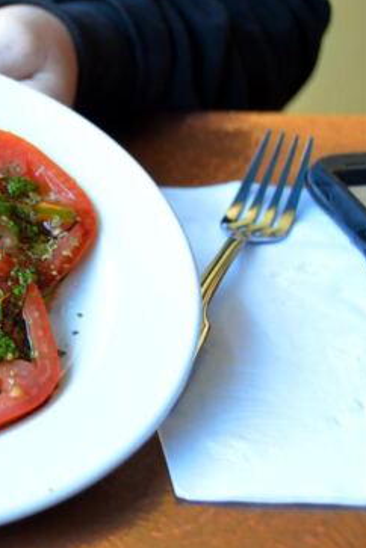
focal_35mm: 95
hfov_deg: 13.8
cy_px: 254
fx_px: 1449
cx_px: -112
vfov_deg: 21.5
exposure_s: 1/60
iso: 800
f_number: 4.5
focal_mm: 36
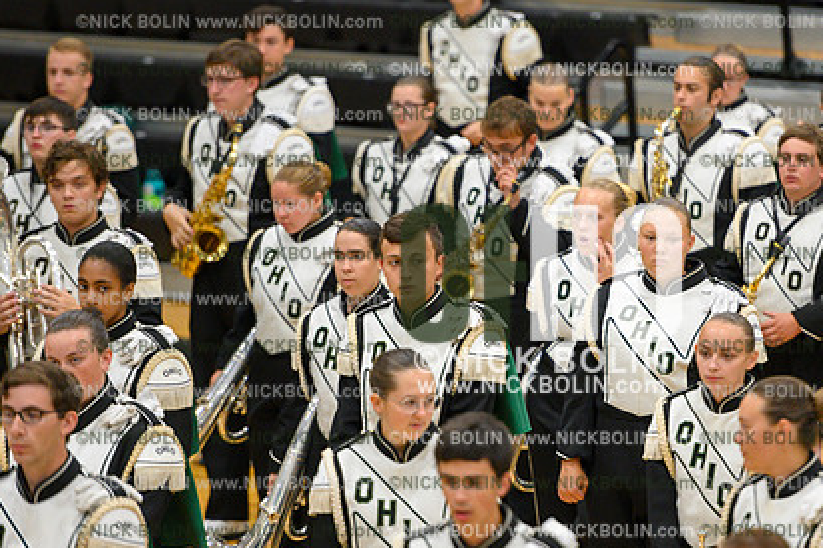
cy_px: 300
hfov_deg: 7.3
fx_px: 6421
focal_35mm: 281
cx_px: 540
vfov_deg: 4.9
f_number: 2.8
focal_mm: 200
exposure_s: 1/320
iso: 1600
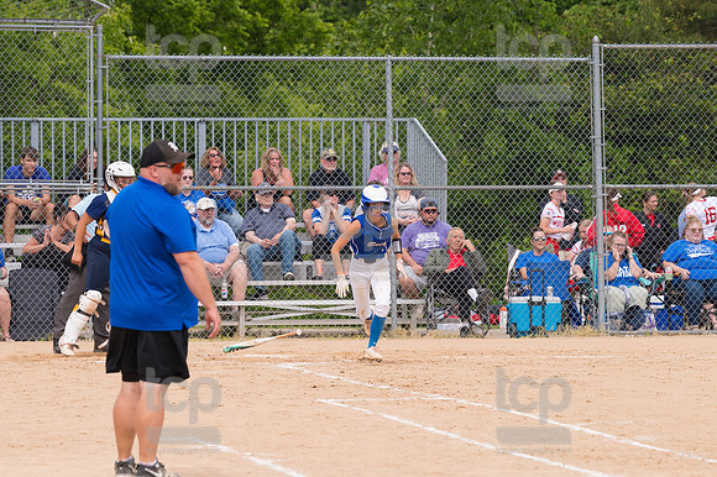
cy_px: 238
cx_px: 358
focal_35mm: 262
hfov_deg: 7.9
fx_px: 5215
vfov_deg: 5.2
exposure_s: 1/1600
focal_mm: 175
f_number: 5.6
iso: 320
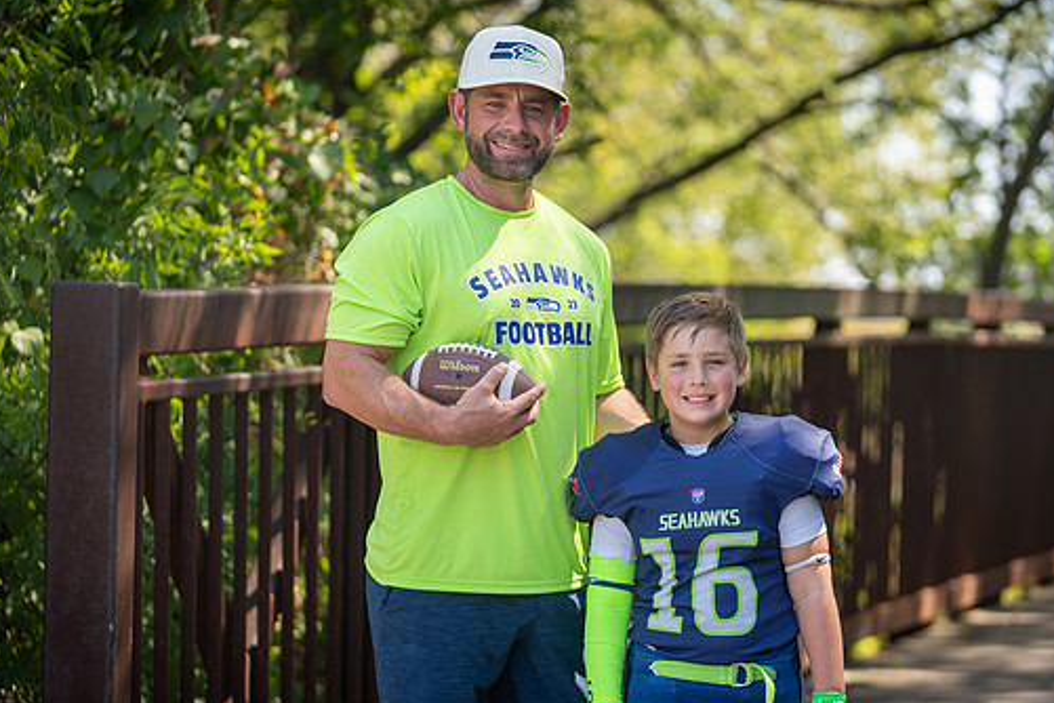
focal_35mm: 125
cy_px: 378
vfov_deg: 11.0
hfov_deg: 16.4
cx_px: 579
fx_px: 3659
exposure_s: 1/320
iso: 100
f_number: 2.8
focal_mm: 108
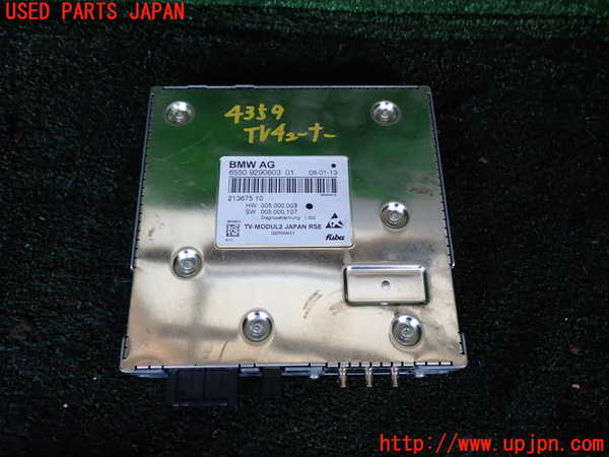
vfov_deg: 46.8
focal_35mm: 30
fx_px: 528
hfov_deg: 60.0
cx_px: 304
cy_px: 228
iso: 100
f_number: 2.3
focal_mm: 5.4
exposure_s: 1/80
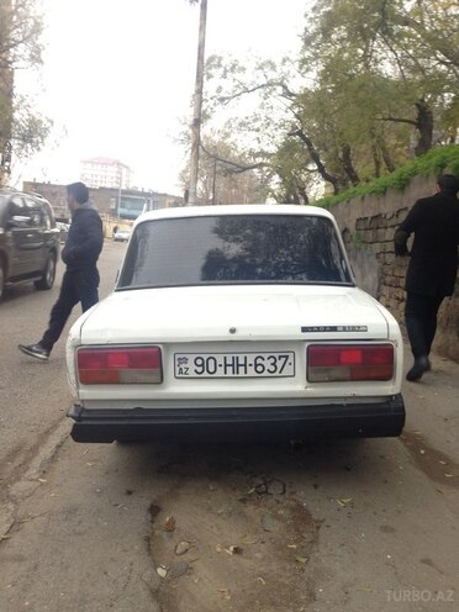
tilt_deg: -7.4
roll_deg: -5.0
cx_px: 230
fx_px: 583
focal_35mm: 33
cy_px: 306
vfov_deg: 55.4
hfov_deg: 42.9
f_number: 2.4
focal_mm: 4.12
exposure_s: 1/30
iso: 50
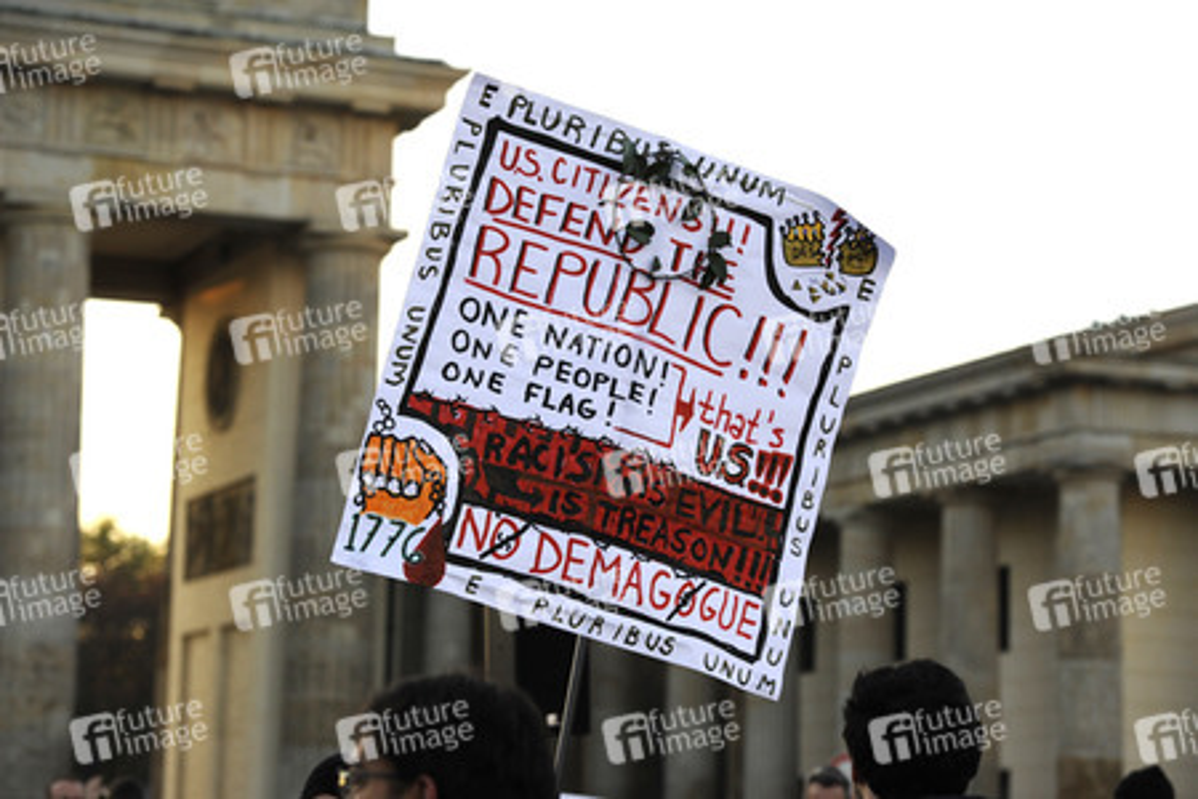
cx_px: 599
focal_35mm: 102
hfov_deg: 20.0
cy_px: 400
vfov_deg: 13.4
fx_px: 3394
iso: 1250
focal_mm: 102
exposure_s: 1/1250
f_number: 4.5
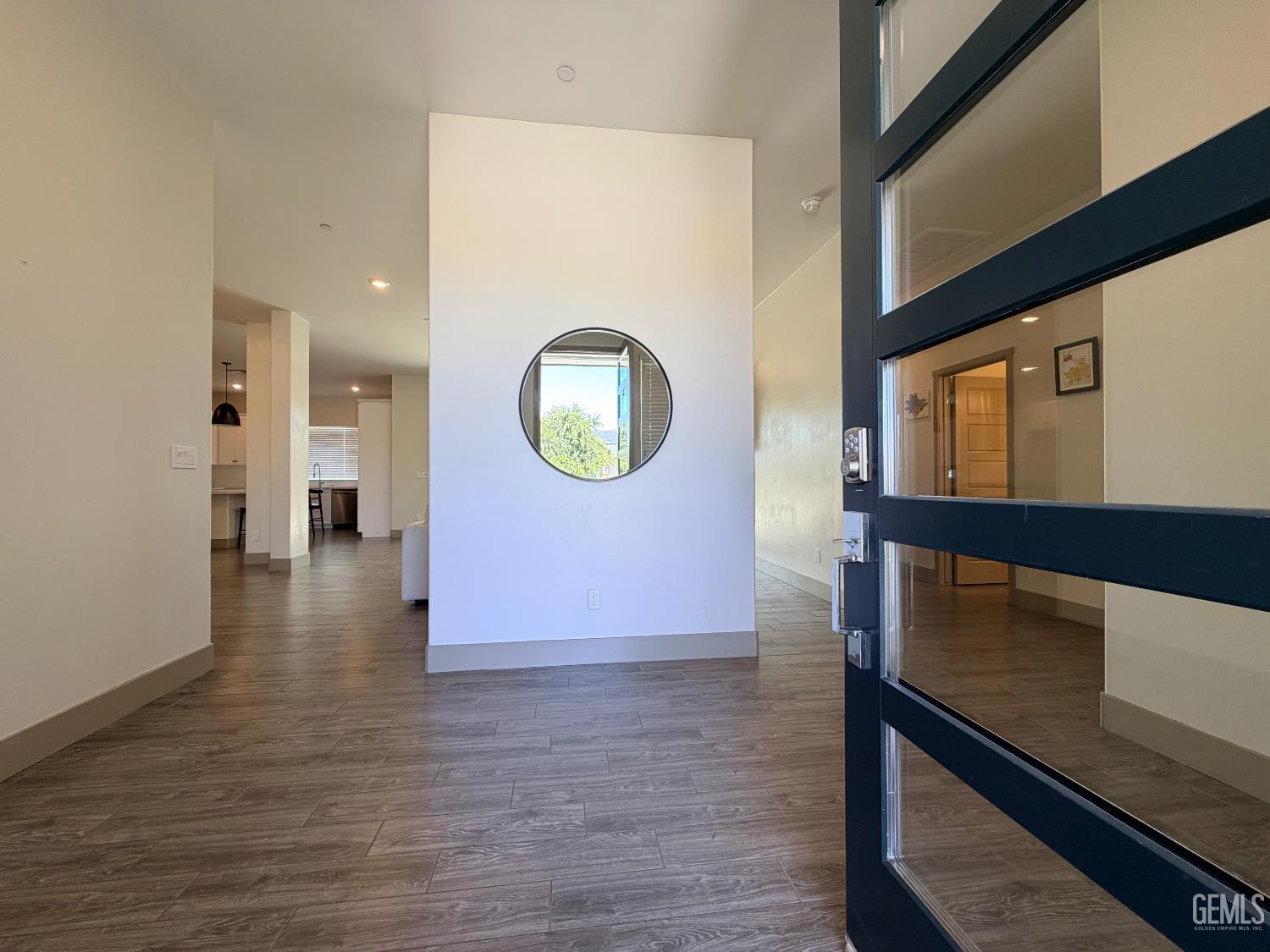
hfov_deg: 102.1
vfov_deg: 85.7
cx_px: 635
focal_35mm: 14
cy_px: 476
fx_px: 514
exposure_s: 1/120
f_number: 2.2
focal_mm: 2.22
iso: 100
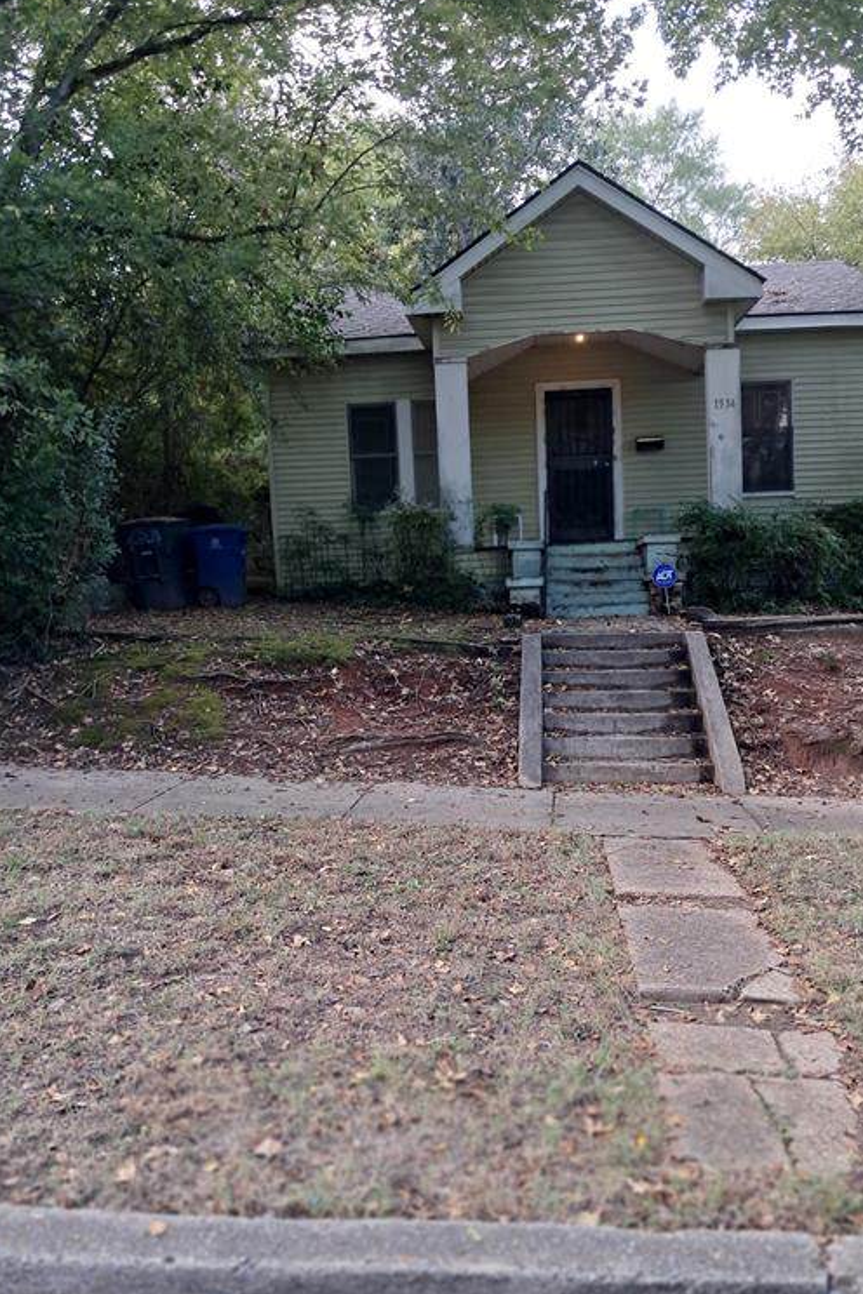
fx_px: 1043
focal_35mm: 29
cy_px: 642
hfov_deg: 44.9
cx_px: 484
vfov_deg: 63.7
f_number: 1.8
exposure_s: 1/50
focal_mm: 4
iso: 50
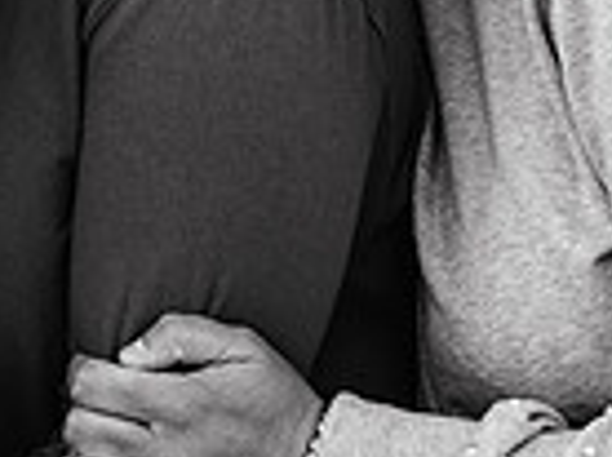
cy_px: -273
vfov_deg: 2.1
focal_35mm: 703
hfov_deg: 2.8
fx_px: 12407
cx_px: -191
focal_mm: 154
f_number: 4.5
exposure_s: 1/160
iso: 500
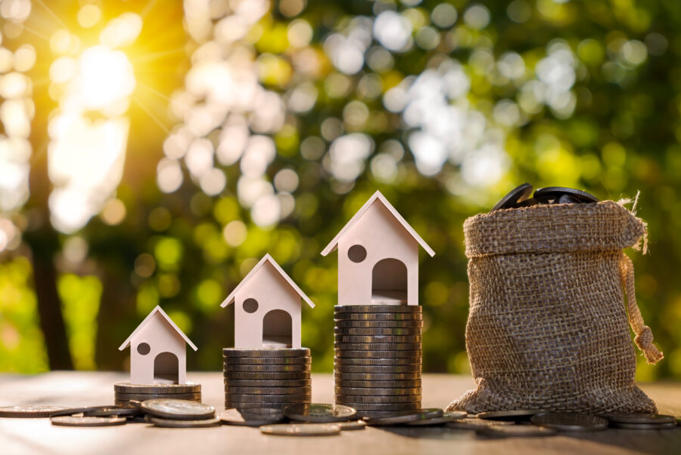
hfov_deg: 34.5
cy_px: 234
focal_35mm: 58
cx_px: 348
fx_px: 1098
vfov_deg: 23.4
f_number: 6.3
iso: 100
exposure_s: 1/80
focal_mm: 50
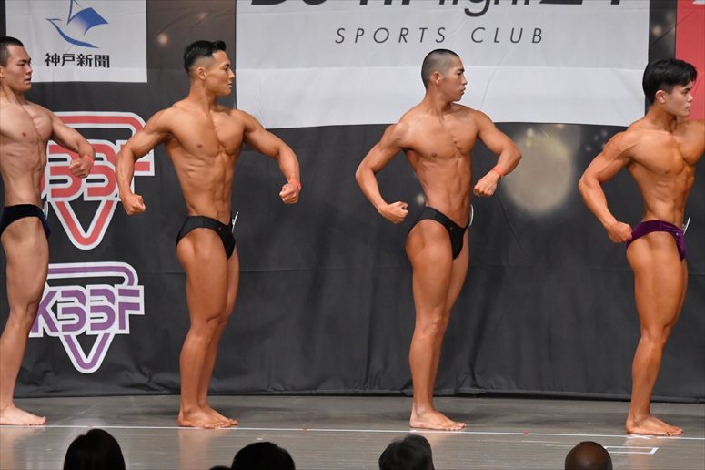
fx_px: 3954
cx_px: 352
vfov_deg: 6.8
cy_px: 235
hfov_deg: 10.2
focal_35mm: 202
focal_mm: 135
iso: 5000
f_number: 5.6
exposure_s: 1/400
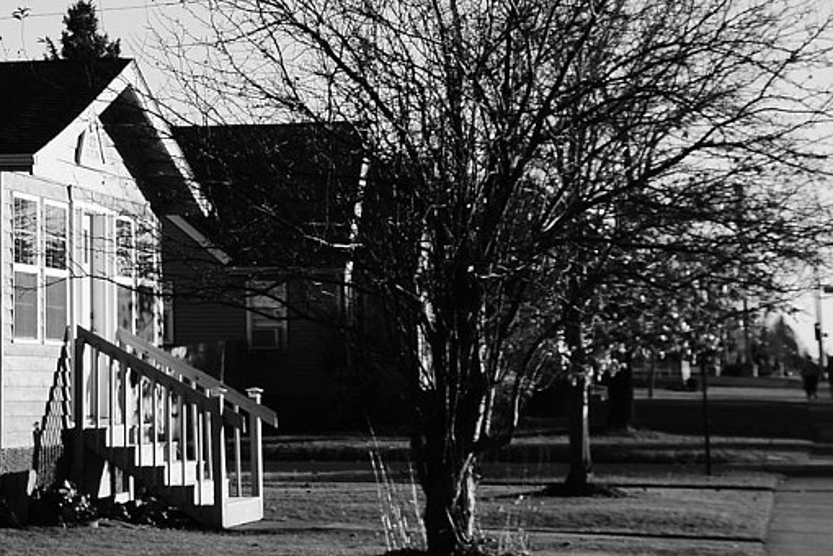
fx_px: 2614
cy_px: -193
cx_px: -149
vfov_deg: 11.8
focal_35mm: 113
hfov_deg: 17.3
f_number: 3
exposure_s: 1/1250
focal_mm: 24
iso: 160
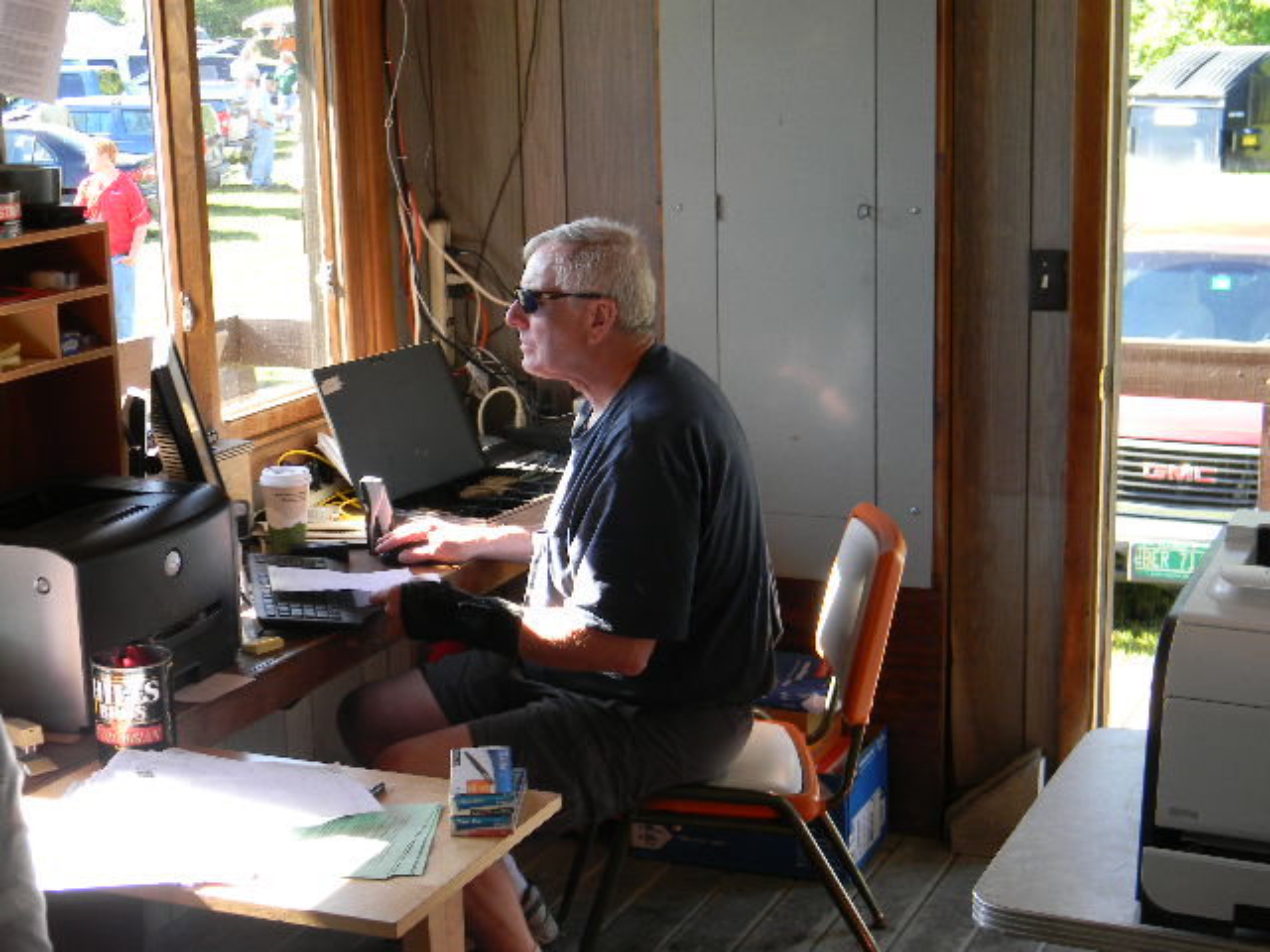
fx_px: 2055
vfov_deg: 26.1
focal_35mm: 56
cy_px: 476
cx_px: 635
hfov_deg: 34.3
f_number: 4.1
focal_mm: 10.1
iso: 87
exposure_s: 1/30
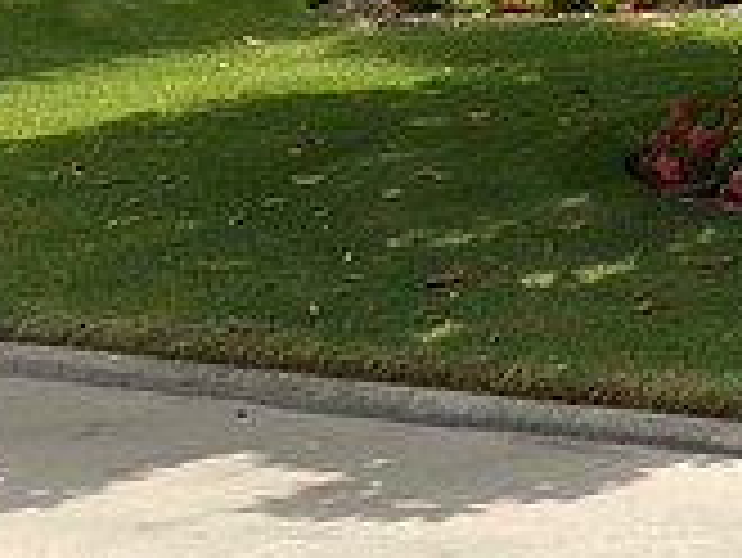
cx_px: 1664
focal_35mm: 161
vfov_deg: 9.2
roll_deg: +1.2
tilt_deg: -5.1
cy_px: 14
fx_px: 3454
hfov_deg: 10.8
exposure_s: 1/2513
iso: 32
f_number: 1.8
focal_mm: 4.25
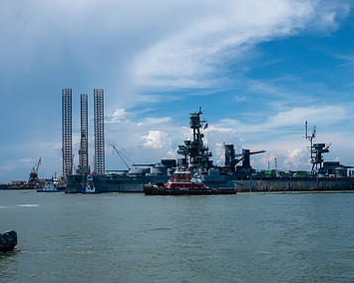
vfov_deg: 34.5
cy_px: 191
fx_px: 451
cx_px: 224
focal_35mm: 43
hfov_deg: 42.5
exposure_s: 1/800
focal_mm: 18.4
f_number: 9
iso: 160
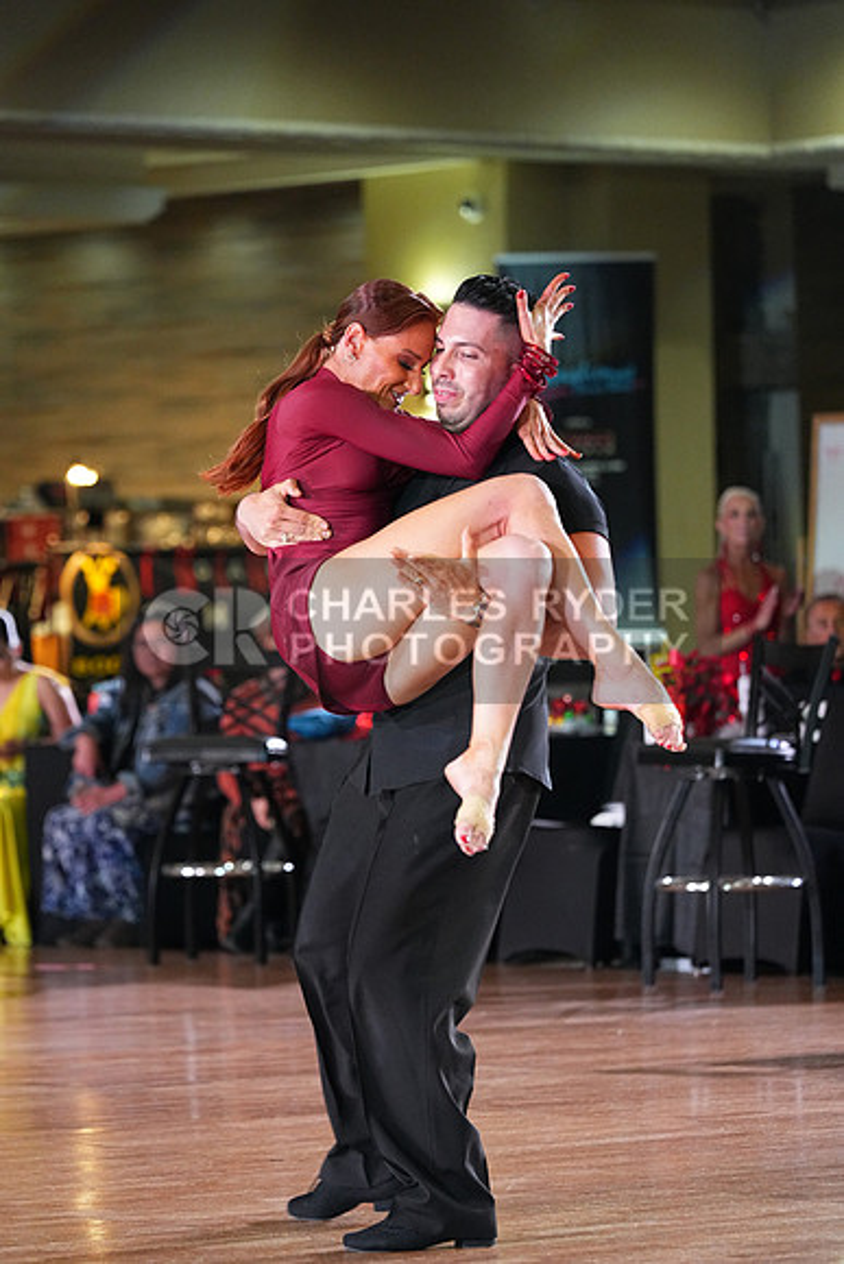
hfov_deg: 7.4
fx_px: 6501
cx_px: 422
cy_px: 632
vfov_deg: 11.1
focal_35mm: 185
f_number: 4.5
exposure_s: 1/400
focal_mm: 185
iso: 6400
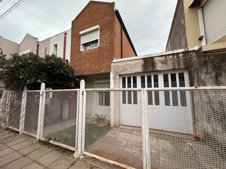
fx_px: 91
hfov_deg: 102.1
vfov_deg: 85.7
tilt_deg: +6.1
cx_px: 113
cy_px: 84
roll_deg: +0.5
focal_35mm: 14
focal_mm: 2.22
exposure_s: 1/106
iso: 40
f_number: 2.2
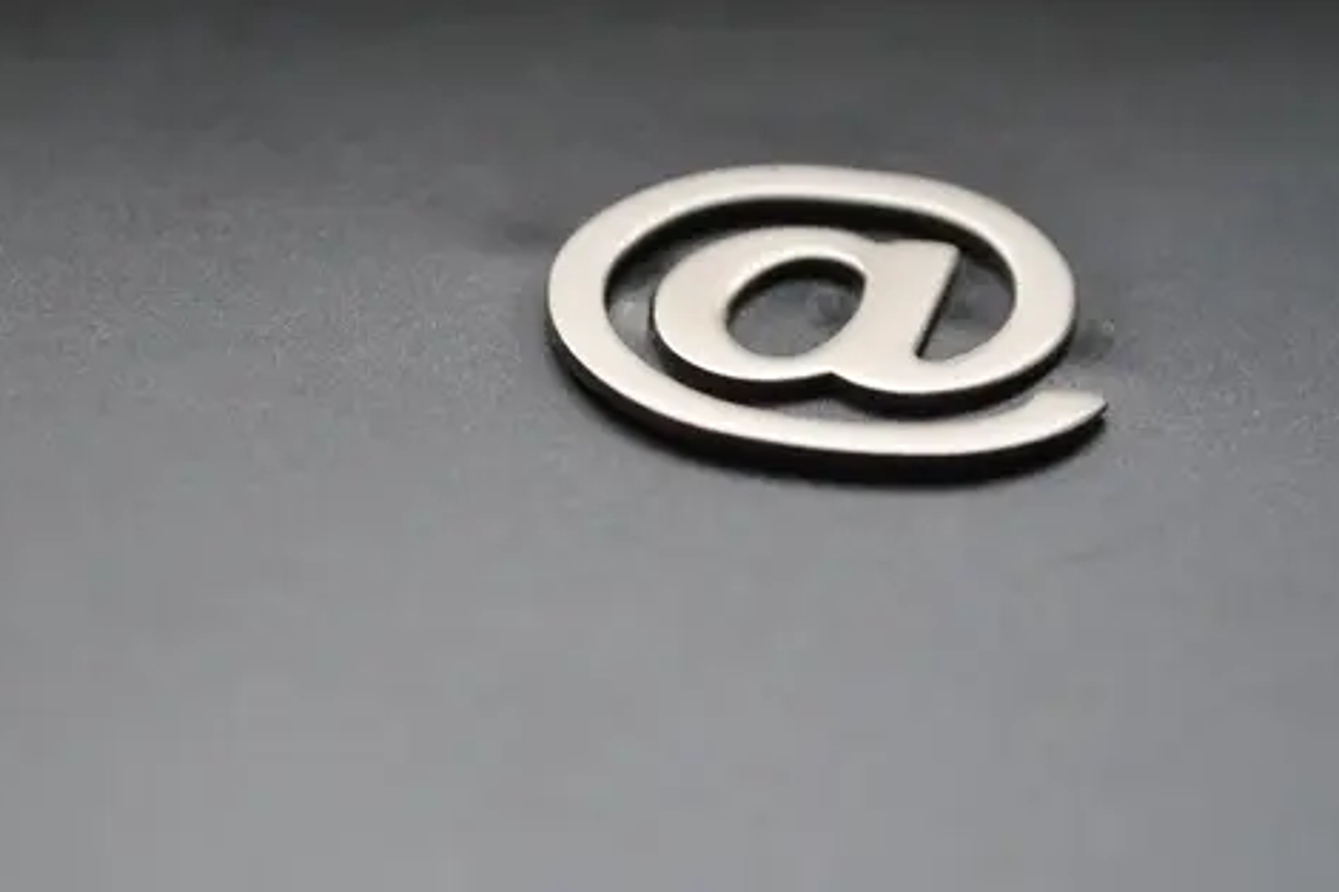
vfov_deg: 14.8
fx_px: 3421
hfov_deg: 22.1
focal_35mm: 92
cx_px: 692
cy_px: 513
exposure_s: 1/30
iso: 200
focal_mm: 48
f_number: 5.3
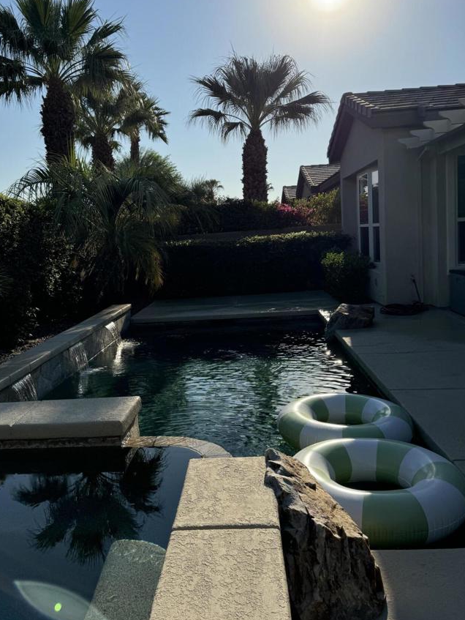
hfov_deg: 48.1
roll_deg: +4.1
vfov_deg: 61.6
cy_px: 296
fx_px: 519
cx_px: 201
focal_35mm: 29
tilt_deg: -6.9
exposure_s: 1/7937
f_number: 1.78
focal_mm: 6.76
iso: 80
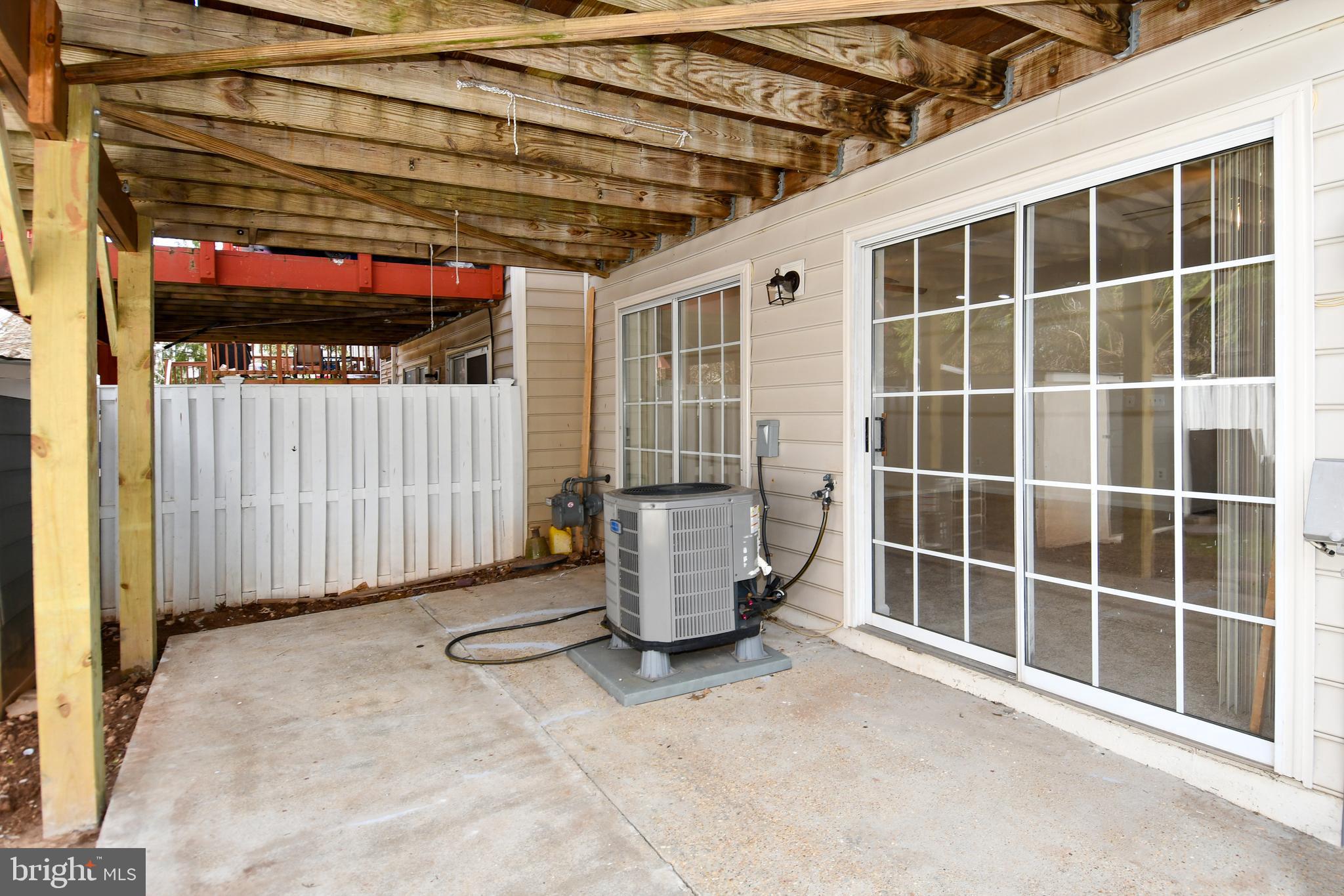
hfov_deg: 90.0
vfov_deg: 67.4
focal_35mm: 18
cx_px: 672
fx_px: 672
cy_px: 448
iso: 160
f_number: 5.6
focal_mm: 12
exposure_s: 1/125
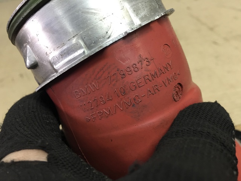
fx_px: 202
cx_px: 120
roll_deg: +9.5
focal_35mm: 29
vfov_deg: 48.2
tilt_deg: -41.1
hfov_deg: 61.7
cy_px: 90
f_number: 2.2
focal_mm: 4.15
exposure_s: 1/33
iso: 64
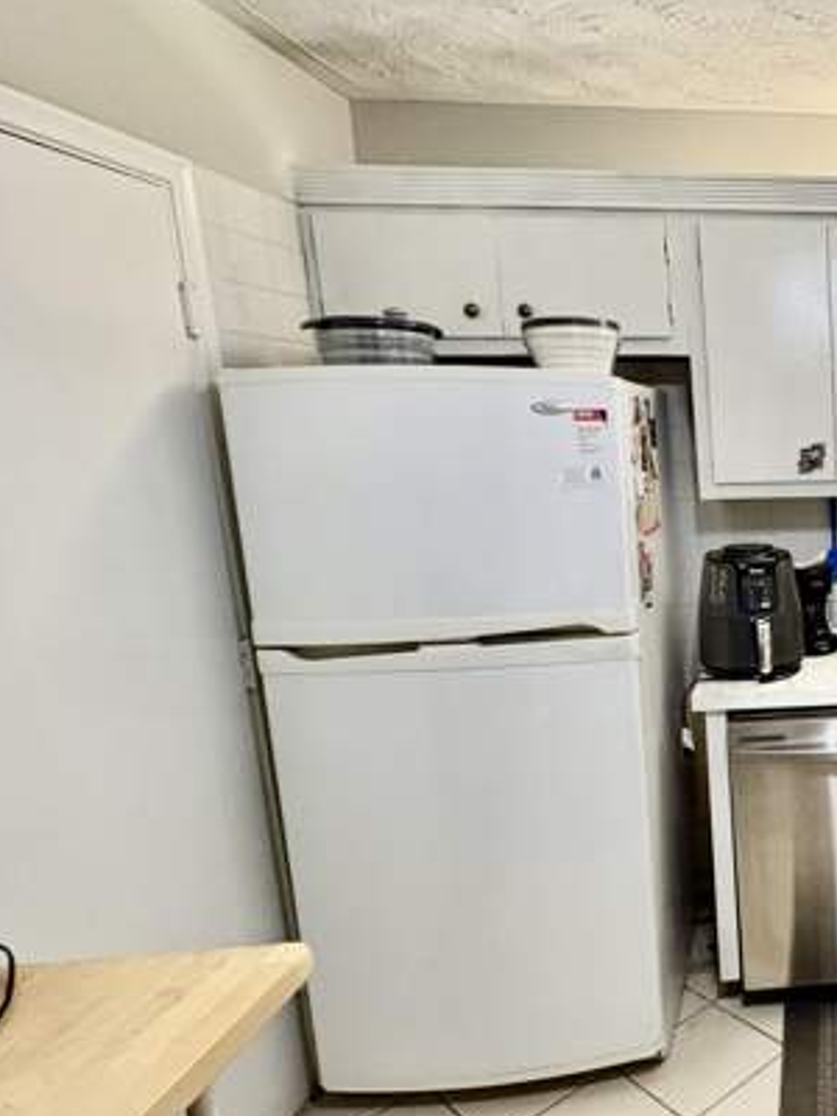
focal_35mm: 28
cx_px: 951
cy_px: 583
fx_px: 903
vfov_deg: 63.4
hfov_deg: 39.3
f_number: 2.2
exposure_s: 1/60
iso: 200
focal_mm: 2.22
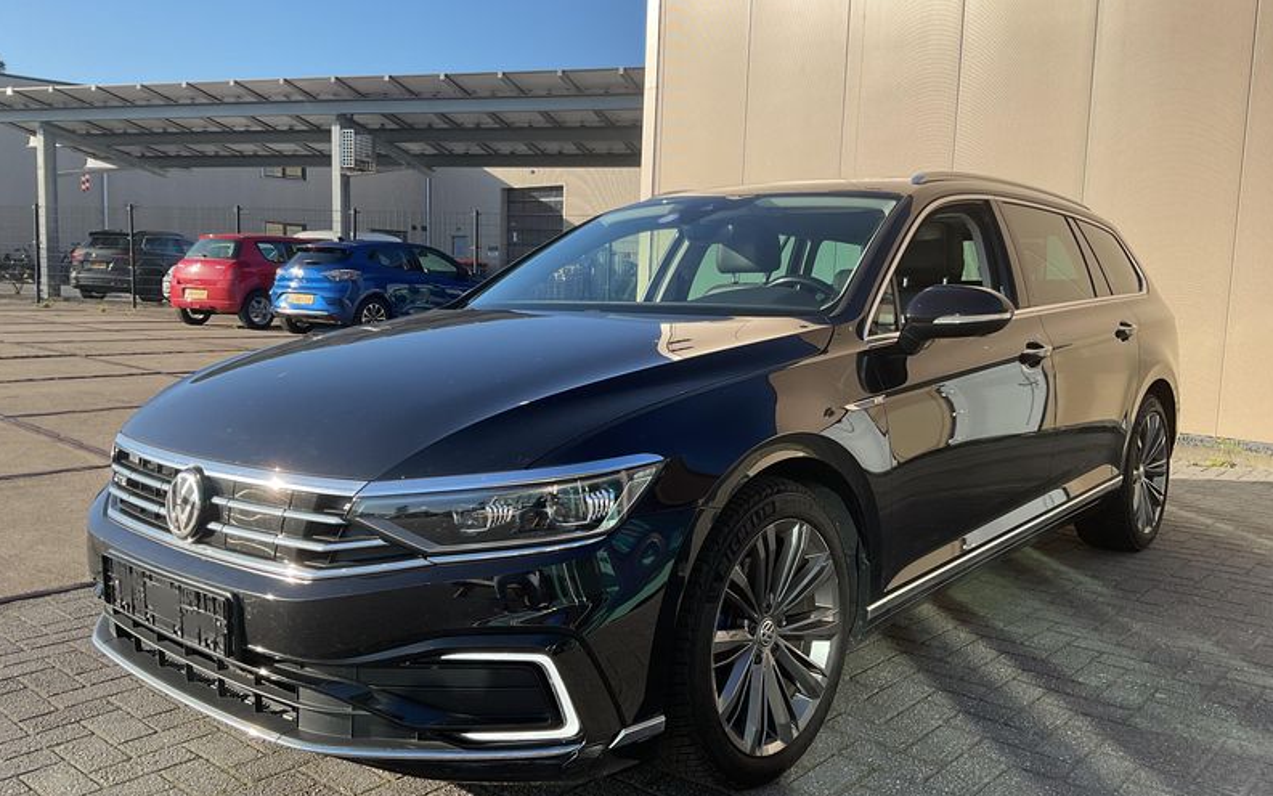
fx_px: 1076
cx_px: 636
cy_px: 416
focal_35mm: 31
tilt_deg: -6.9
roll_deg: -1.9
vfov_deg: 40.6
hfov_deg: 61.2
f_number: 1.8
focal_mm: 3
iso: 16
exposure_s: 1/912
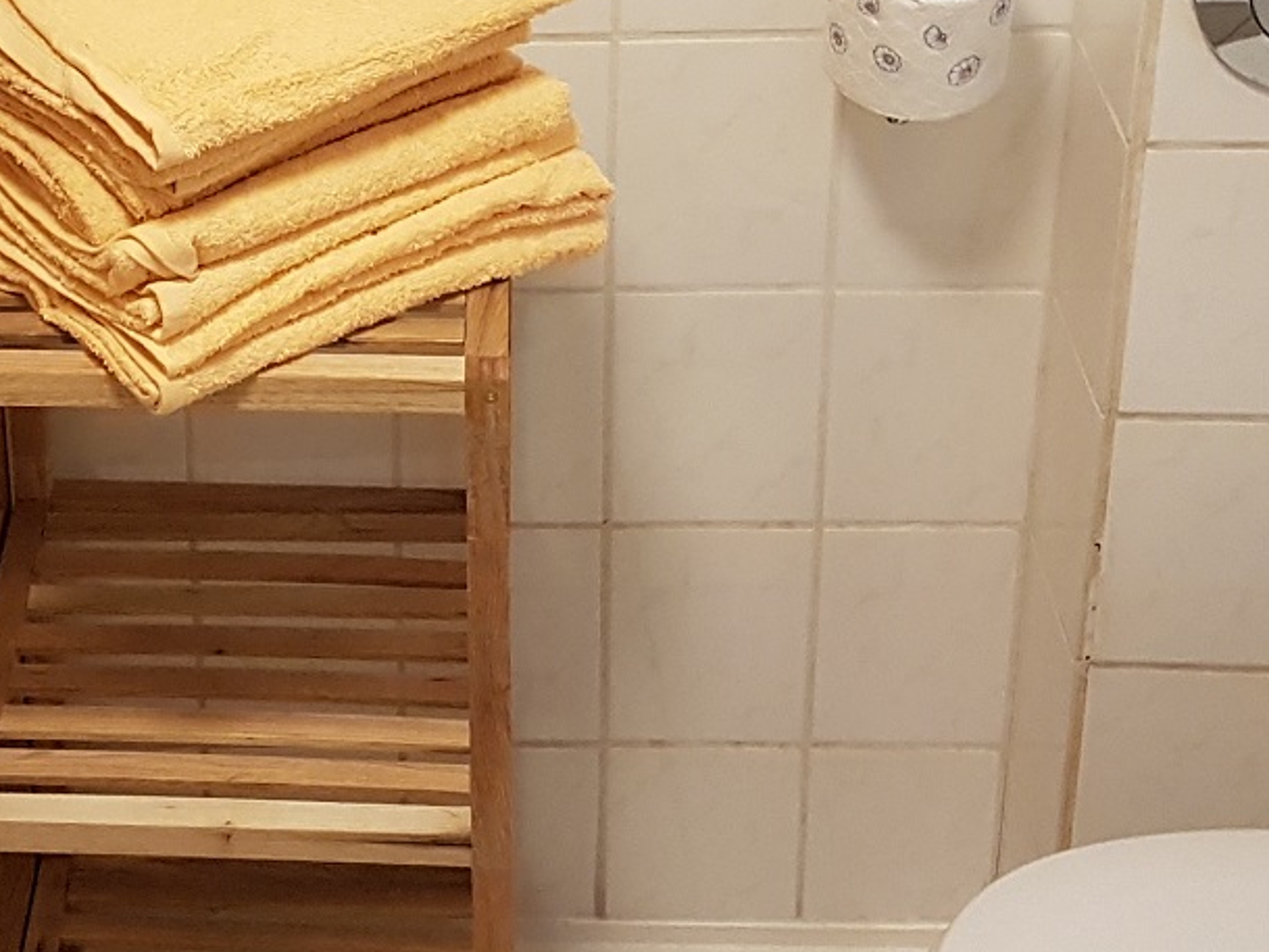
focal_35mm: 82
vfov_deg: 17.5
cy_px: -31
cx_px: 188
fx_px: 3007
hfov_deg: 23.4
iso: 200
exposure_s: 1/33
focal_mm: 4.2
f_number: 1.7
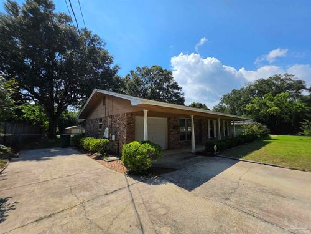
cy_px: 117
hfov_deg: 106.2
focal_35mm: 13
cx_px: 156
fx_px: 117
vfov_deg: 89.9
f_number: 1.9
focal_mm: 2.2
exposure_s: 1/2391
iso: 32
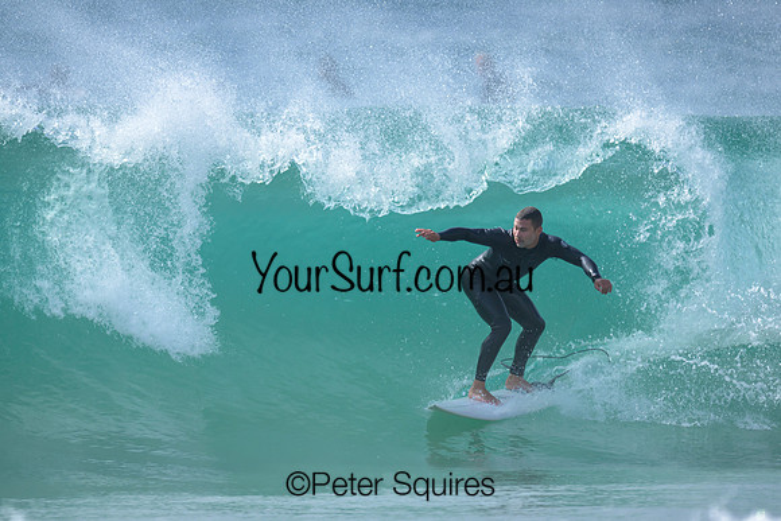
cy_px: 224
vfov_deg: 1.5
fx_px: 20085
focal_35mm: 926
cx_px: 371
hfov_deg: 2.2
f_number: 6.3
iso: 360
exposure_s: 1/2000
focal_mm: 800
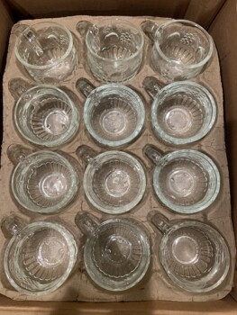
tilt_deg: -83.3
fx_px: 237
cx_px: 118
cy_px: 158
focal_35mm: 26
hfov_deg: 53.1
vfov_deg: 67.3
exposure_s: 1/60
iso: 200
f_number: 1.8
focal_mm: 4.25
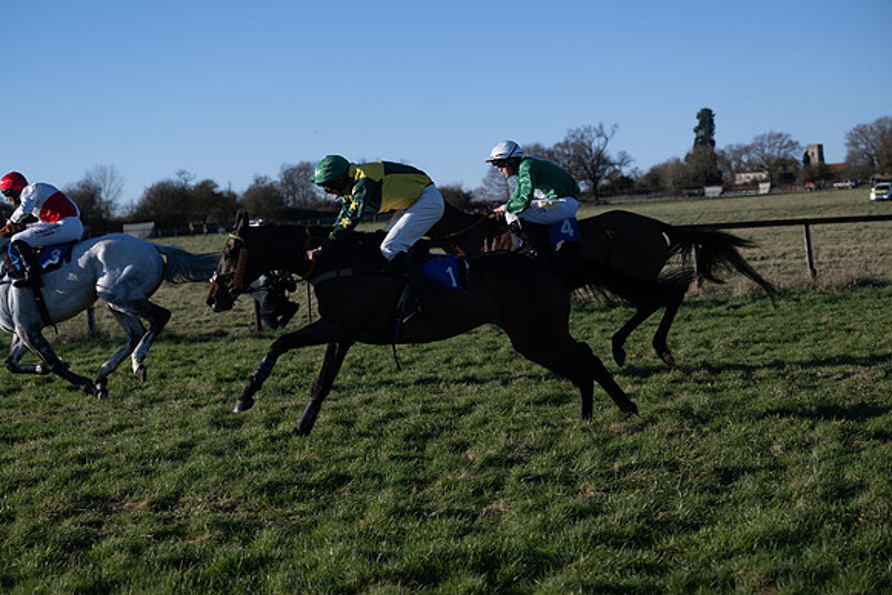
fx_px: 1735
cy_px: 298
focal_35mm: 70
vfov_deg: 19.5
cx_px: 446
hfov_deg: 28.8
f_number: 4
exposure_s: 1/2500
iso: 200
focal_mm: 70
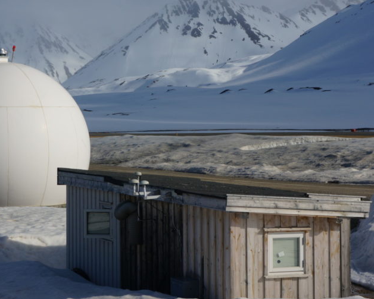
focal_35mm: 110
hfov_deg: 17.4
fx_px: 1218
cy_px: 126
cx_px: 140
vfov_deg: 14.0
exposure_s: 1/400
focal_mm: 48
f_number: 13
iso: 100
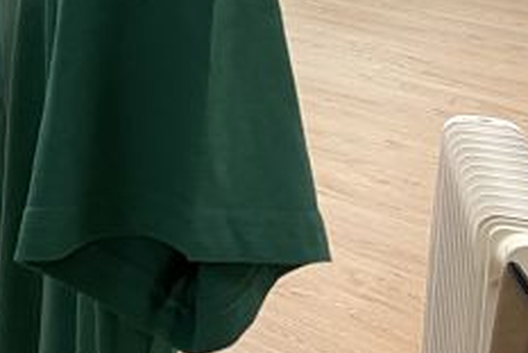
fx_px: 1175
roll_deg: +0.0
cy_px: -149
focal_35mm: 80
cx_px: -152
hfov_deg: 22.7
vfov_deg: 15.9
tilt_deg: -7.9
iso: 100
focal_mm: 4.25
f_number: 1.8
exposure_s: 1/50
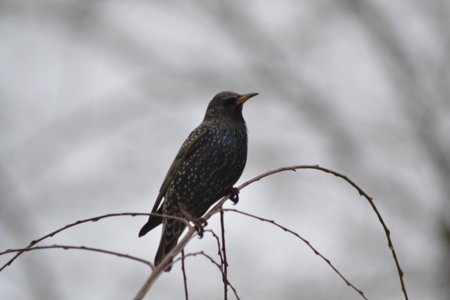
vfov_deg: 3.1
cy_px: 150
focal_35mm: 450
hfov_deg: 4.6
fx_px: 5625
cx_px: 225
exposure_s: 1/1250
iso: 800
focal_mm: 300
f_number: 5.6
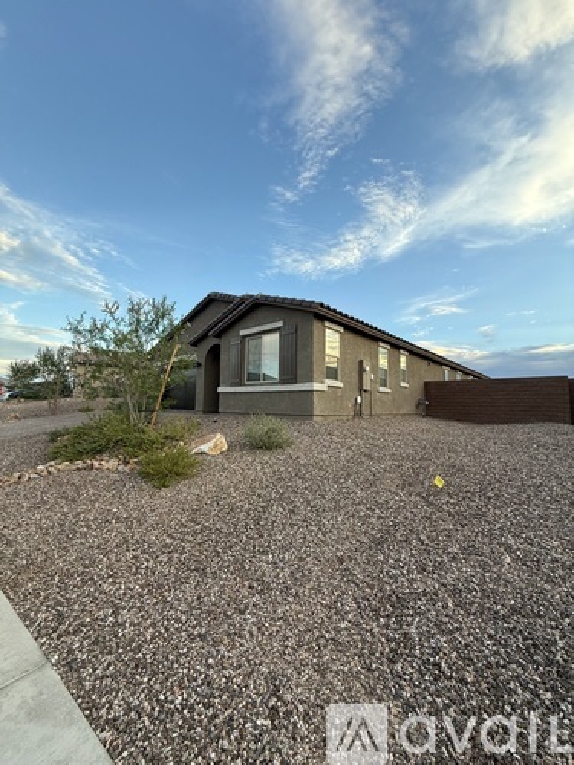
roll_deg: -1.1
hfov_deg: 85.7
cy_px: 382
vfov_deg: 102.1
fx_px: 310
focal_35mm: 14
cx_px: 287
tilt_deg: +5.5
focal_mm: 2.22
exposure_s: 1/179
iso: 50
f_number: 2.2
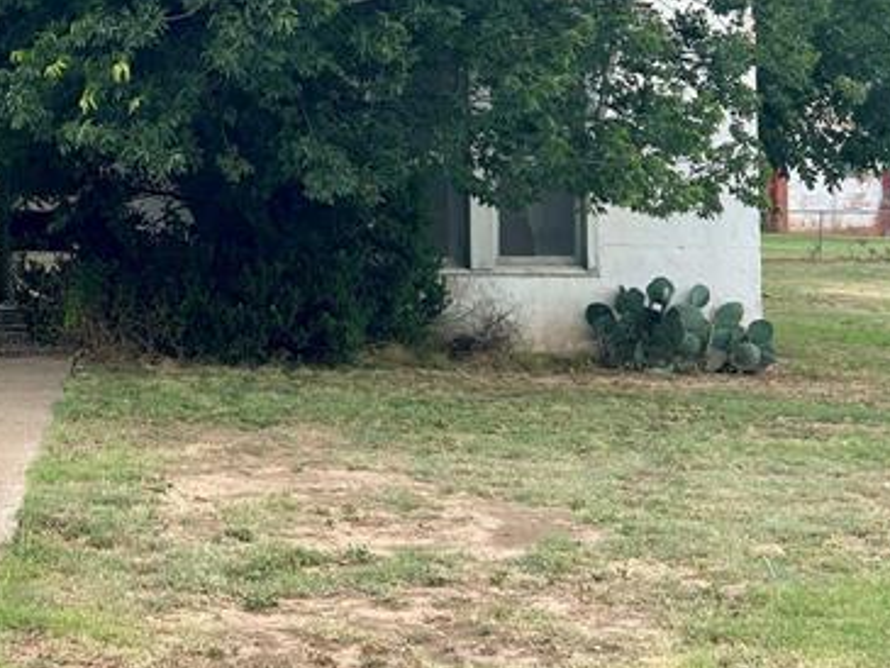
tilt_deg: +1.6
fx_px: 1877
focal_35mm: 73
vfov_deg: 19.9
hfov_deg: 25.5
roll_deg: +0.0
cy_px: 90
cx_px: 24
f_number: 1.5
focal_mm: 5.7
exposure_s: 1/2457
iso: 50
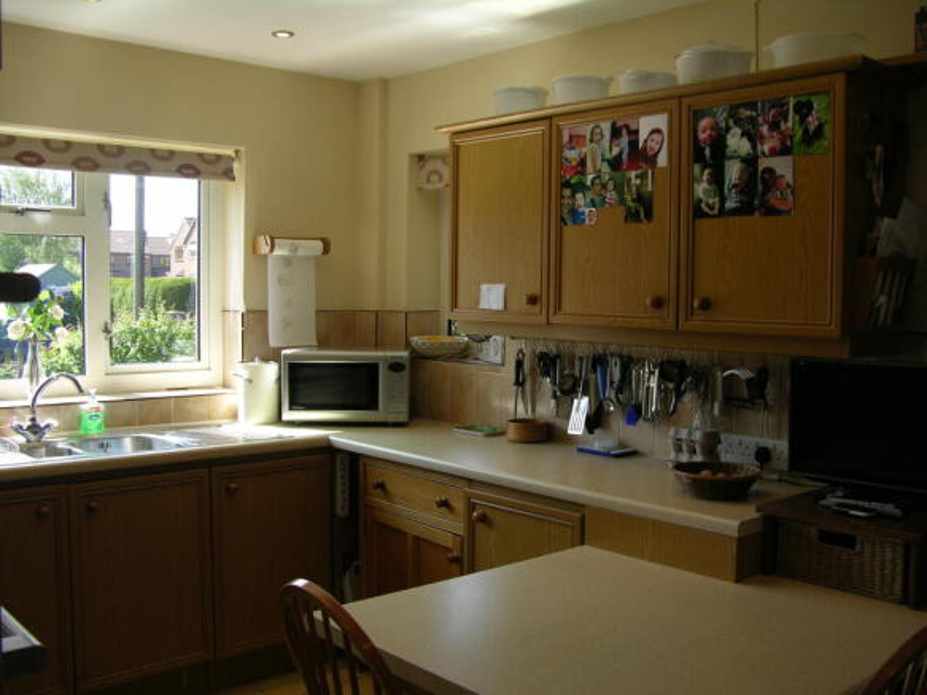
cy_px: 348
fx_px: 937
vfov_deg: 40.7
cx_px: 464
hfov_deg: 52.6
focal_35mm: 35
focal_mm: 8.9
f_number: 3.5
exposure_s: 1/72.9
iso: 50
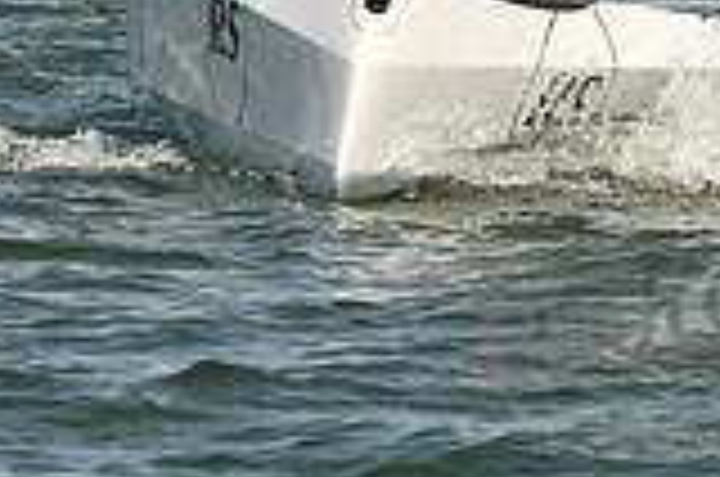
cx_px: 243
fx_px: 14511
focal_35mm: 727
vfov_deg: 1.9
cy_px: 106
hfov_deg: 2.8
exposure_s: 1/1250
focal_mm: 200
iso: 400
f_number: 9
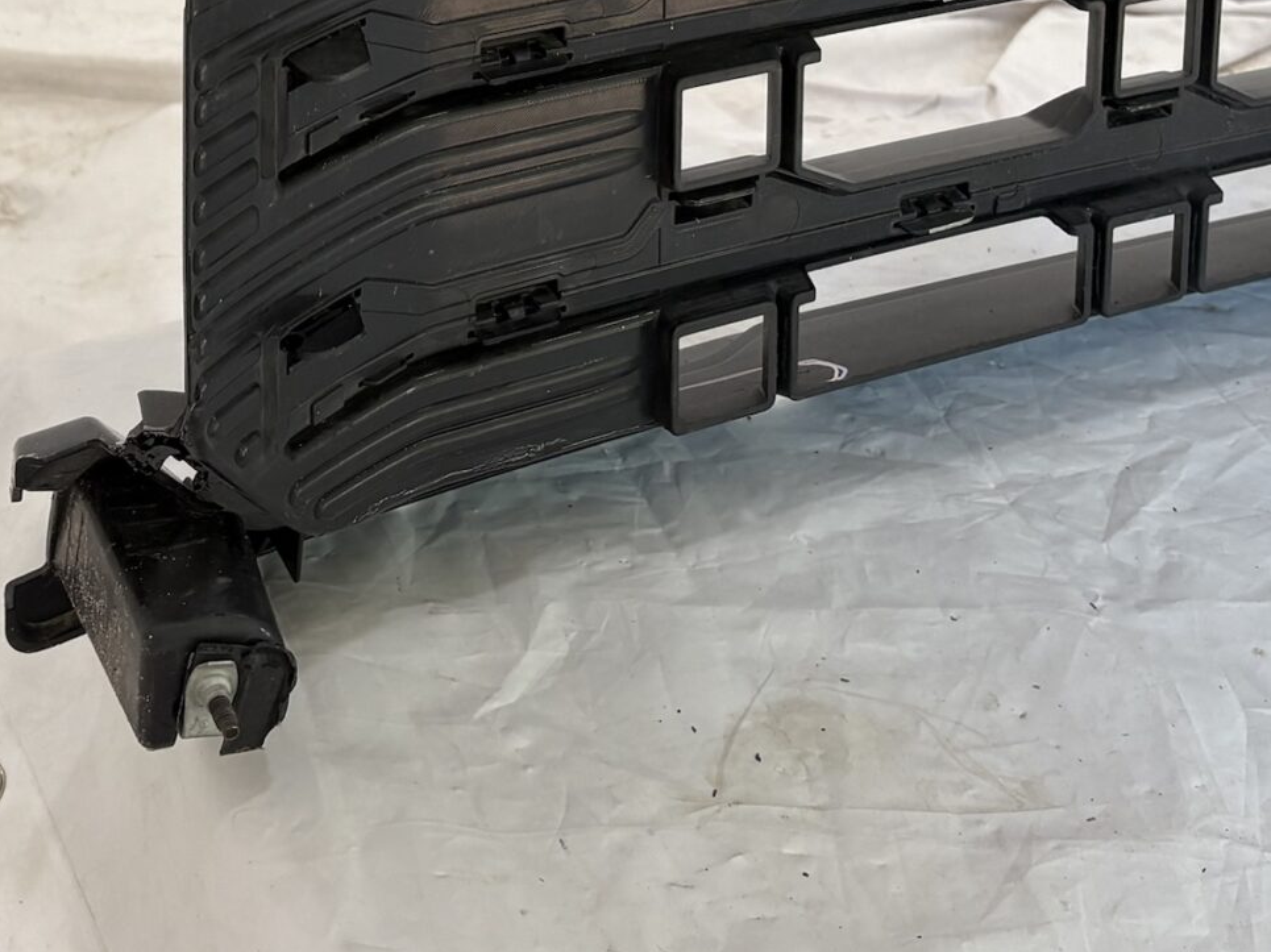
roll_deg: -3.0
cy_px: -236
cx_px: 523
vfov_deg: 19.8
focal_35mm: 69
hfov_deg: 28.1
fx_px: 2533
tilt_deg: -18.4
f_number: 1.6
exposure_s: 1/121
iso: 50
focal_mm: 5.96
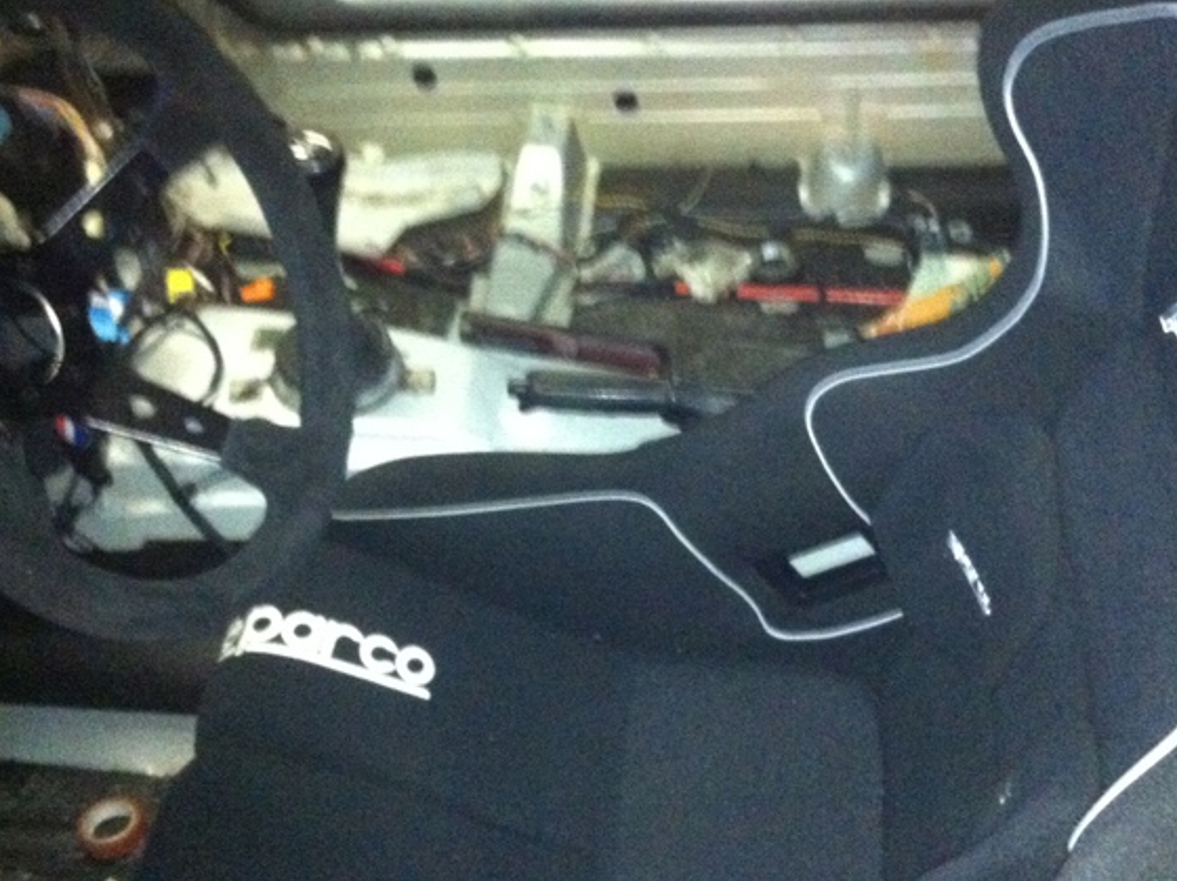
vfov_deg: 29.1
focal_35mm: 50
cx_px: 624
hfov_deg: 38.2
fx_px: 1699
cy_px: 414
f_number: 2.8
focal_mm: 3.85
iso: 1000
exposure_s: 1/15
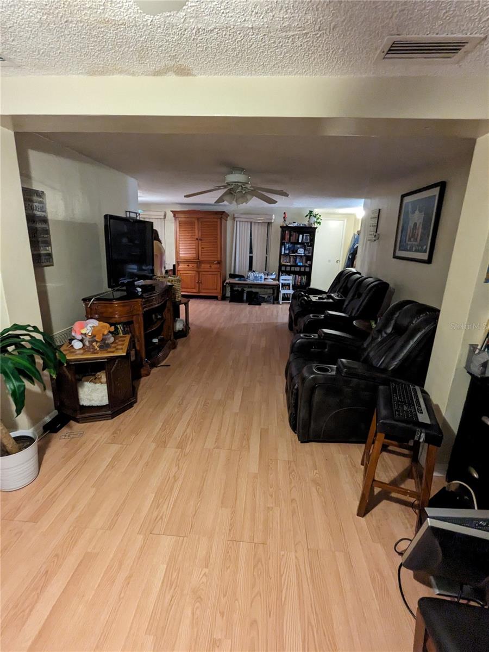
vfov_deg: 94.5
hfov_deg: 78.1
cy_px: 326
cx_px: 244
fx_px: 301
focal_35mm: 16
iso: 837
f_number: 2.2
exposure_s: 1/24
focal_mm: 2.35
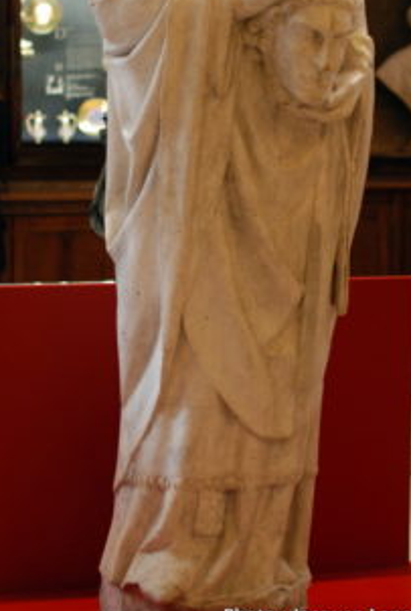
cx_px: 240
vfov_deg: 16.4
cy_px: 140
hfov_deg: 11.1
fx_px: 2111
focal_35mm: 124
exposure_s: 1/20
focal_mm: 50
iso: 640
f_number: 2.2
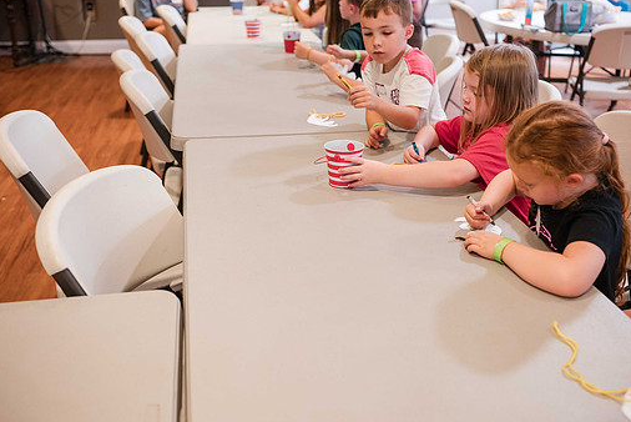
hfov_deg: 46.3
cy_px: 186
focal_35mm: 42
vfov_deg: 31.9
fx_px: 737
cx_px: 354
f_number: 2.8
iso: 2200
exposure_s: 1/125
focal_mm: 35
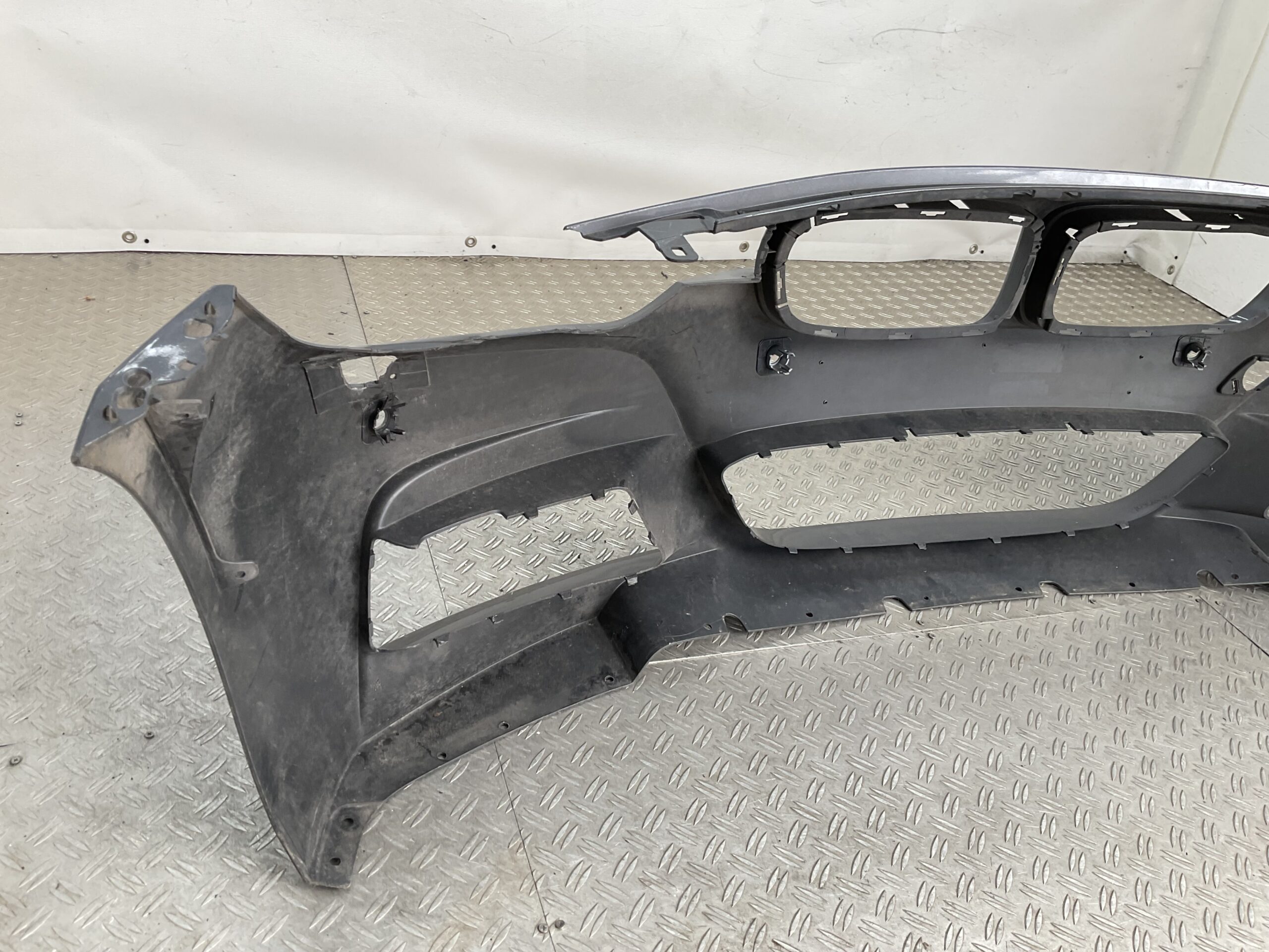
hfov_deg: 61.7
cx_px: 634
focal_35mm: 29
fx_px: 1063
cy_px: 476
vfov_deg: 48.2
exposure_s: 1/120
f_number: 1.8
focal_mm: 3
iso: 20
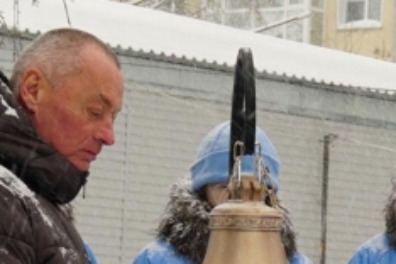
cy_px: 306
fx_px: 1536
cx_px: 337
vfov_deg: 9.7
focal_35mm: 140
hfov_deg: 14.6
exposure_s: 1/80
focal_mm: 29
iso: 100
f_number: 5
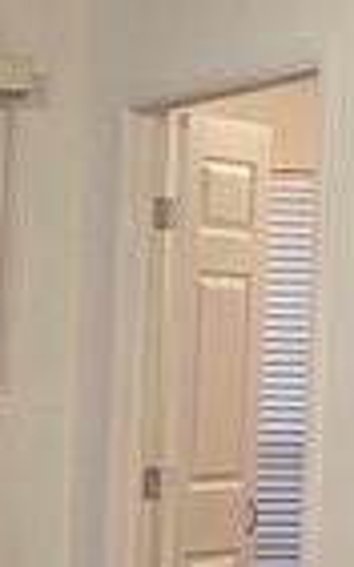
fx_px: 1932
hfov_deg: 9.5
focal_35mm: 125
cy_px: 418
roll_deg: -0.1
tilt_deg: -3.2
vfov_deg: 16.6
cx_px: -451
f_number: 1.8
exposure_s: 1/60
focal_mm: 4.25
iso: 100
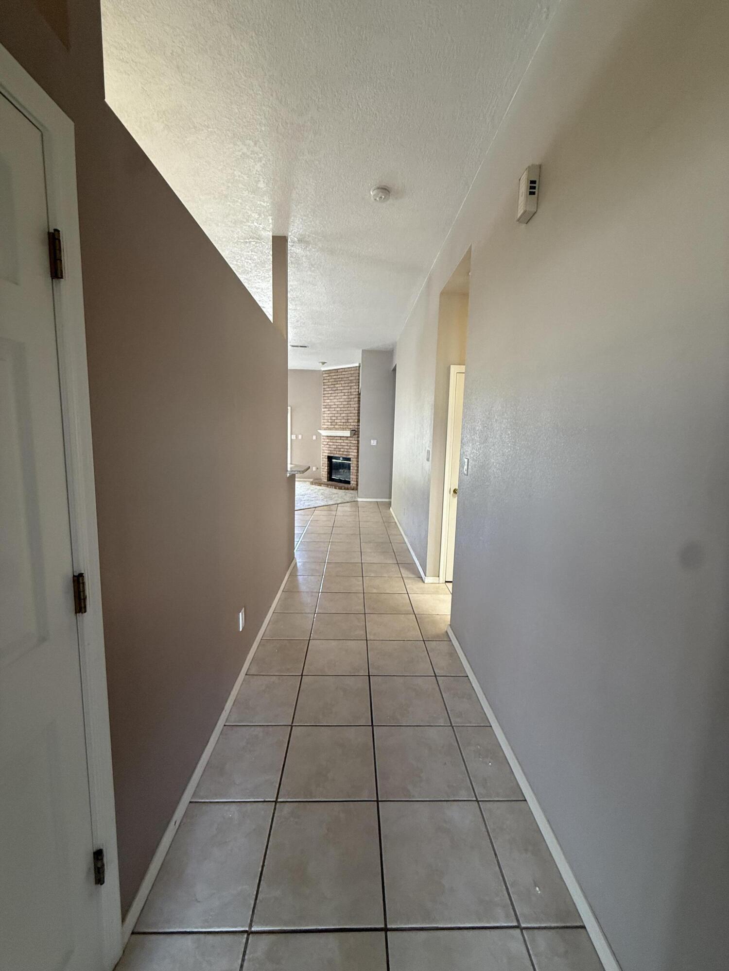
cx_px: 364
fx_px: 393
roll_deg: -2.2
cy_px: 486
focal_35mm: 14
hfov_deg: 85.7
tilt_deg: -7.0
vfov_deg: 102.1
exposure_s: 1/60
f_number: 2.2
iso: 250
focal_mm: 2.22
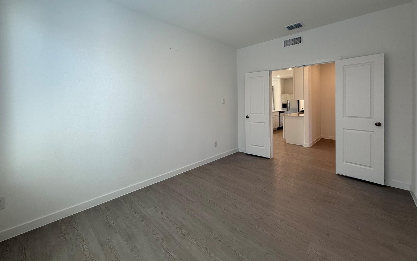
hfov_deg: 101.5
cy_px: 104
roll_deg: +0.7
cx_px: 209
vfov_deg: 73.9
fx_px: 170
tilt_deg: -0.6
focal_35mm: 15
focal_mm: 2.22
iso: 125
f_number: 2.2
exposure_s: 1/120
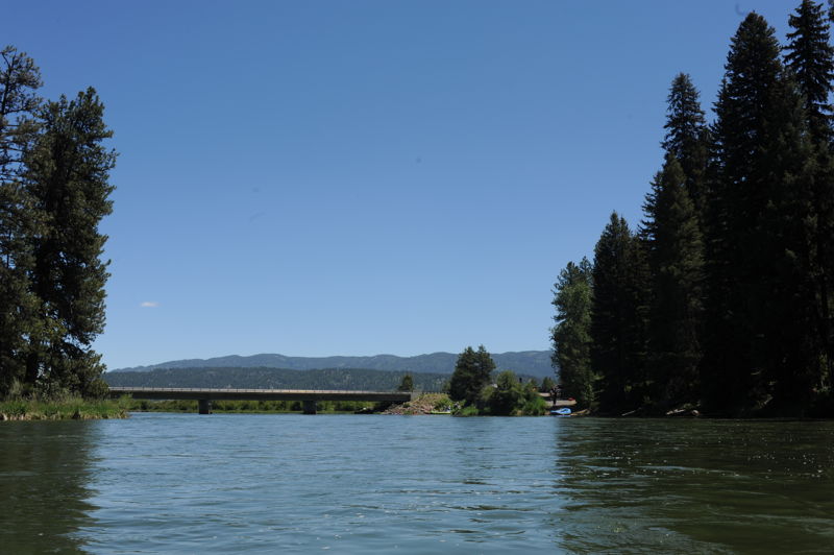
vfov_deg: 37.8
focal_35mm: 35
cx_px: 417
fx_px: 810
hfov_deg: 54.5
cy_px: 278
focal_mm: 35
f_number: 13
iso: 200
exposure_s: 1/250
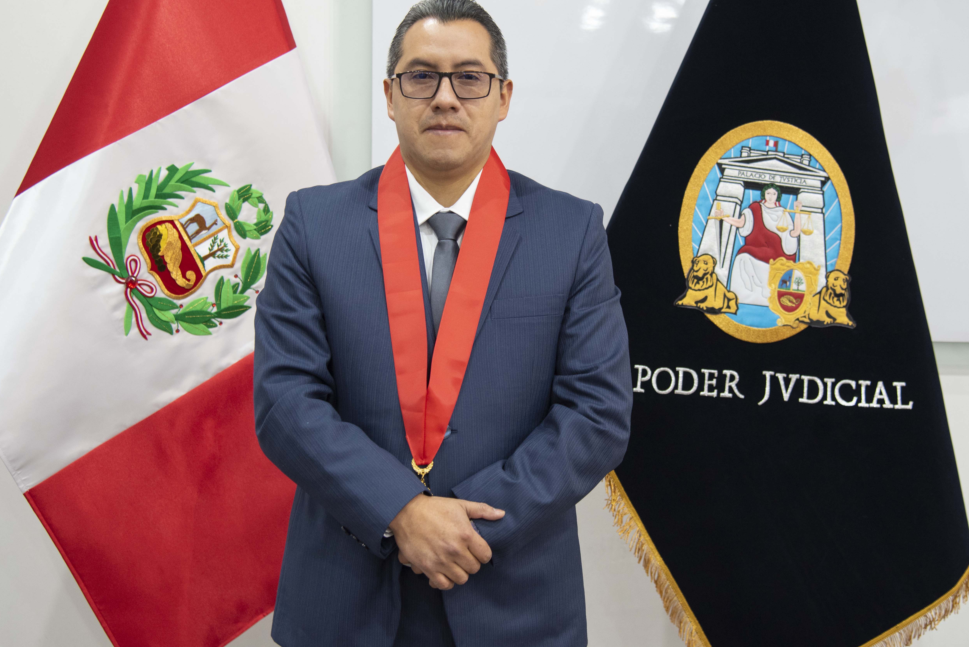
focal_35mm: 53
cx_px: 470
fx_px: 1427
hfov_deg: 37.5
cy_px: 259
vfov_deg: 25.5
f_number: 4
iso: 1400
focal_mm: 44
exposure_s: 1/60
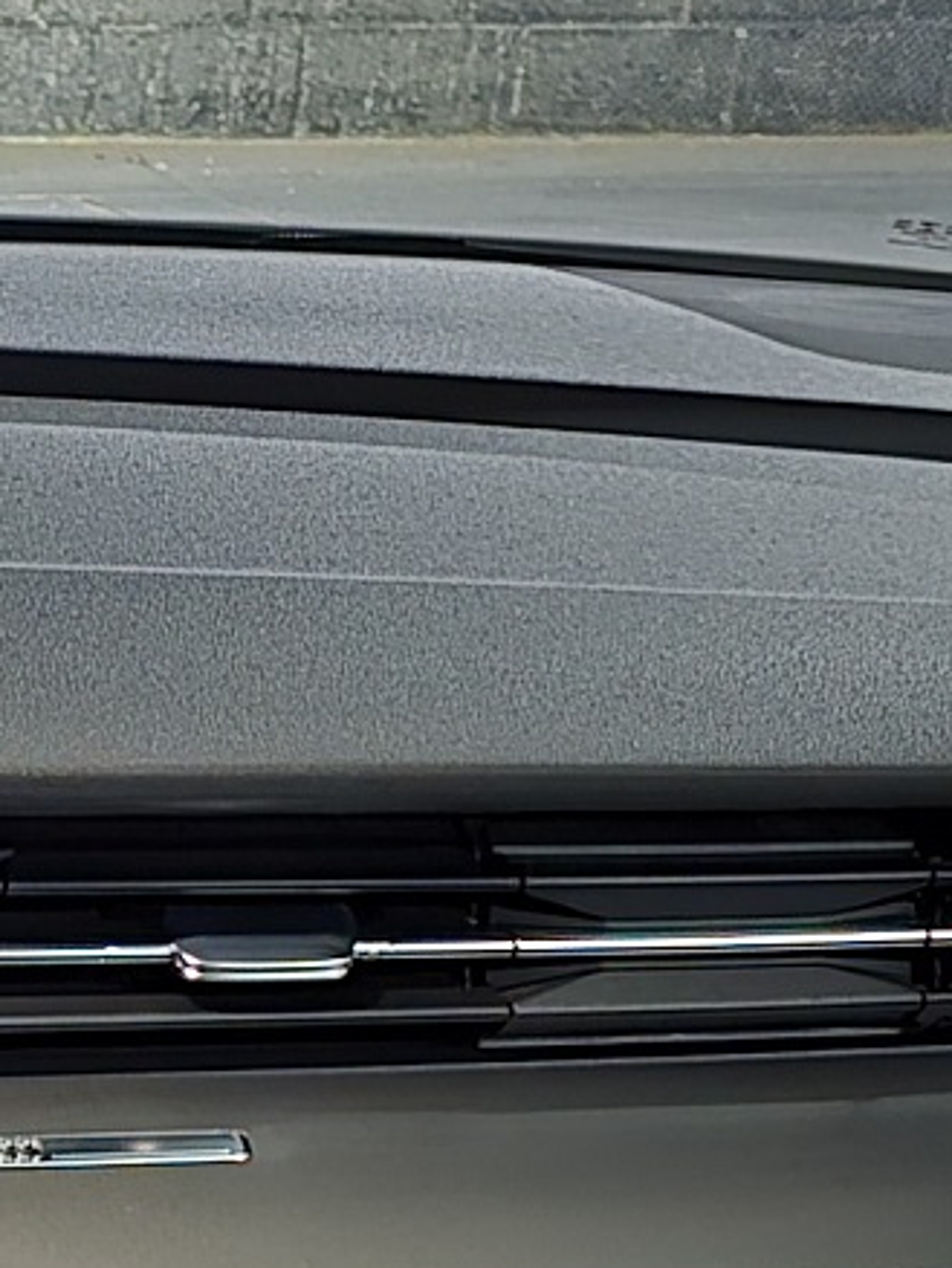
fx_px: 4616
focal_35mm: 126
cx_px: -1068
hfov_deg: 10.6
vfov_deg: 15.4
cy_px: 1271
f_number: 1.7
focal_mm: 6.3
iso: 2000
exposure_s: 1/30
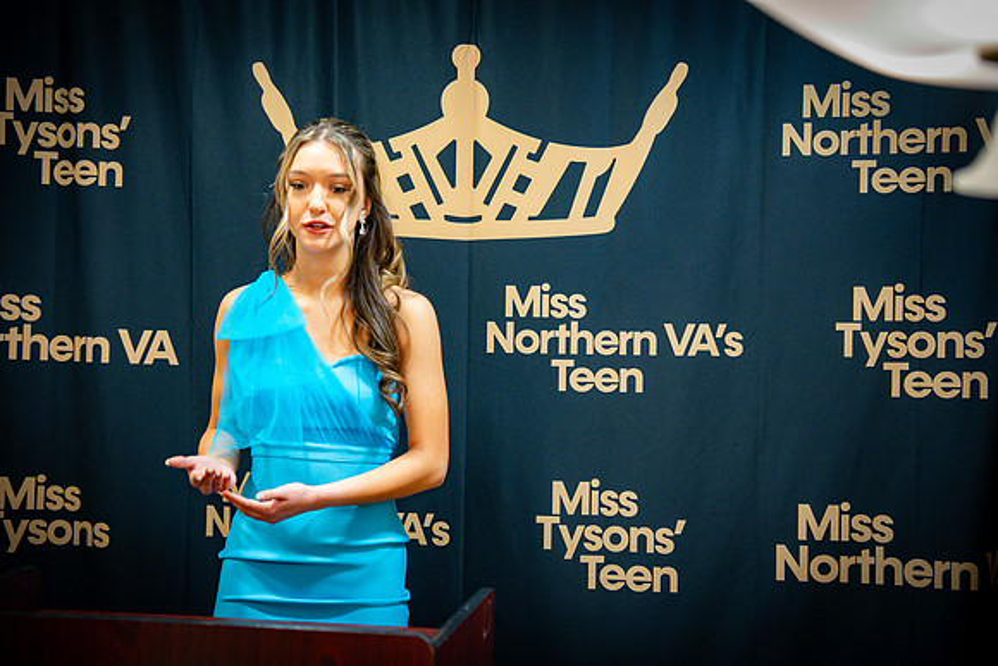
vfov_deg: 22.3
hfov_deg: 32.9
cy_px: 333
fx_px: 1691
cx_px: 499
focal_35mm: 61
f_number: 2.8
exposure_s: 1/125
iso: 1600
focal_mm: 61
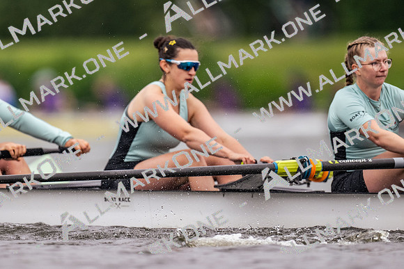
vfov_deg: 1.5
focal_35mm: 900
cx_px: 202
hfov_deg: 2.3
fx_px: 10107
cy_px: 134
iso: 720
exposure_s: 1/2000
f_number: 4
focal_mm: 600
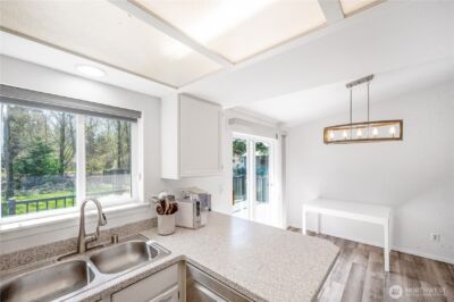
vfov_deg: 81.1
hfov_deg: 104.3
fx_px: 176
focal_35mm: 14
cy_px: 151
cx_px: 227
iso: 1600
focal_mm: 14
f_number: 11
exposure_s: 1/500
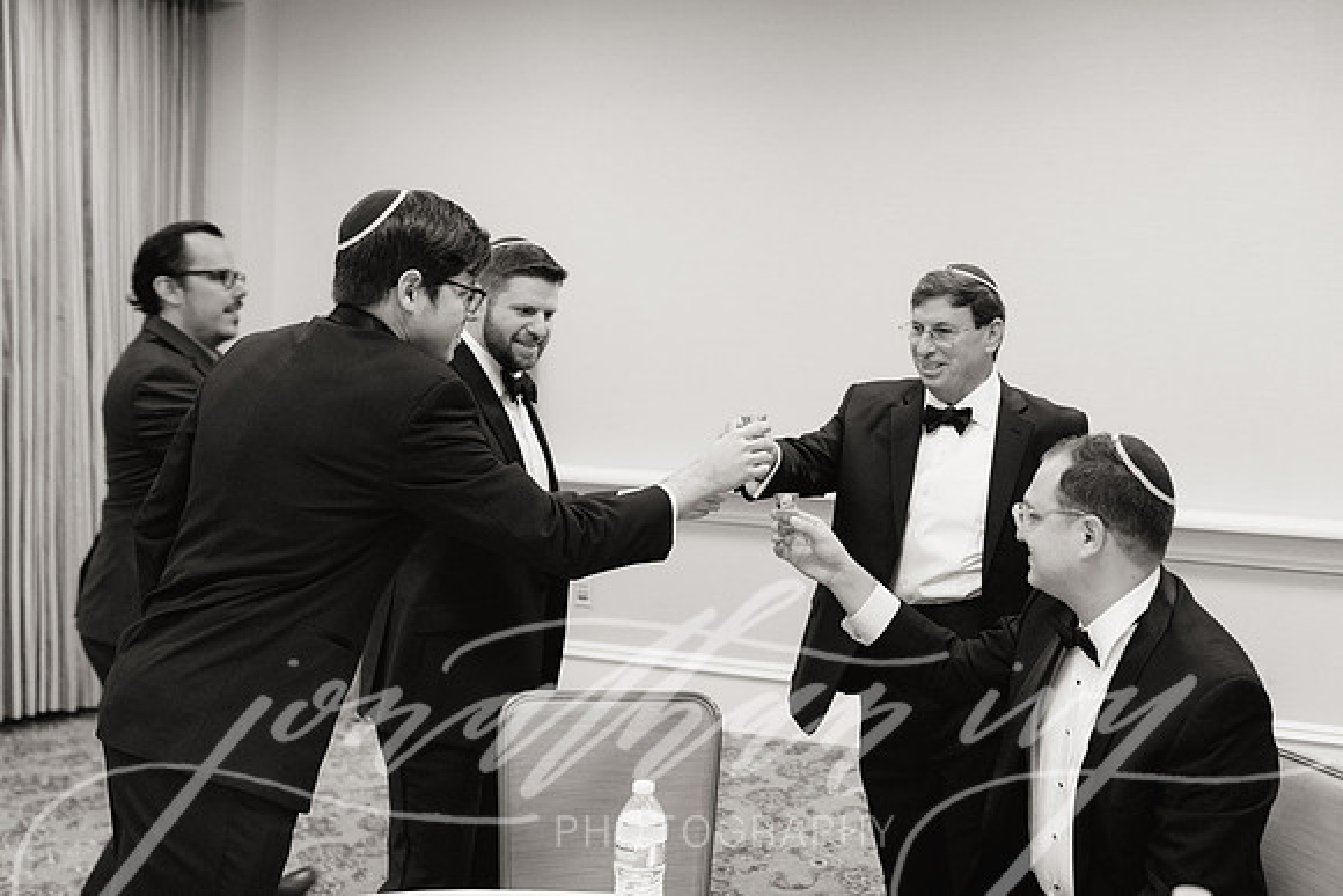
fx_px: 1507
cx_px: 775
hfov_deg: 47.9
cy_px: 379
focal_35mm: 40
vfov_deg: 33.1
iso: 1600
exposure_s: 1/250
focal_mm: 35
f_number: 2.8
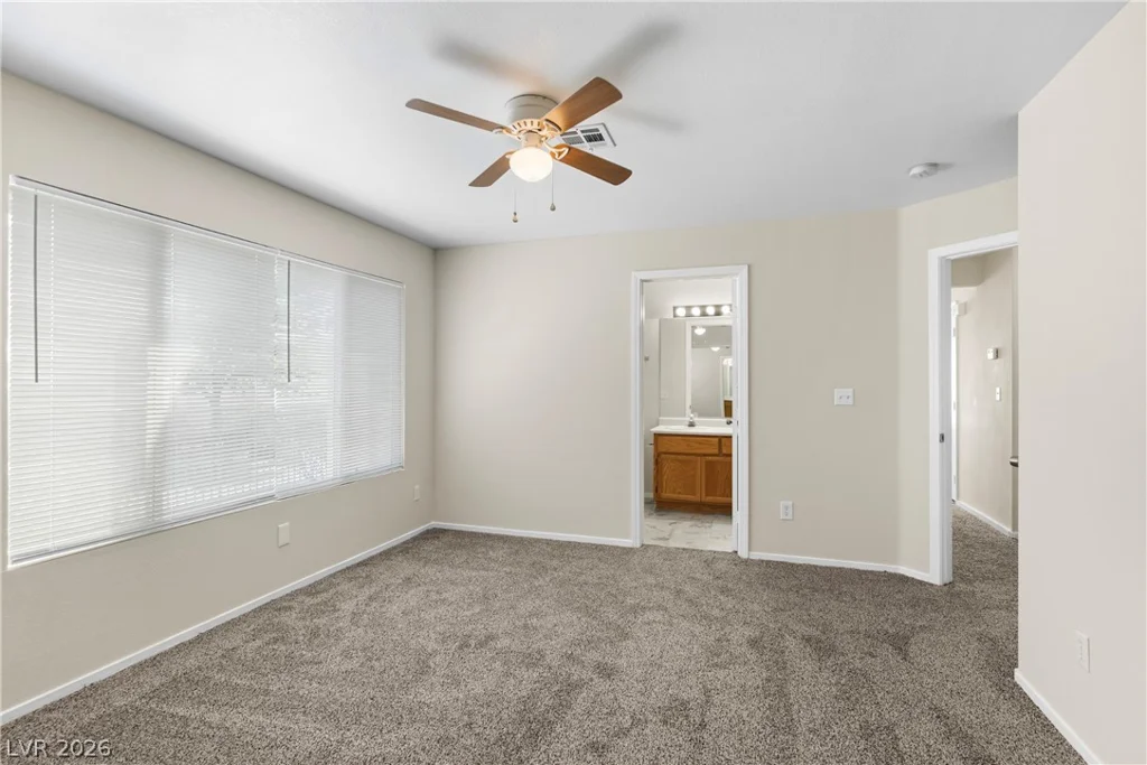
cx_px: 574
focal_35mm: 17
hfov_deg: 93.3
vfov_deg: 70.5
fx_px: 542
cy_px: 382
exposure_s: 1/50
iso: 400
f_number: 8
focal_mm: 17
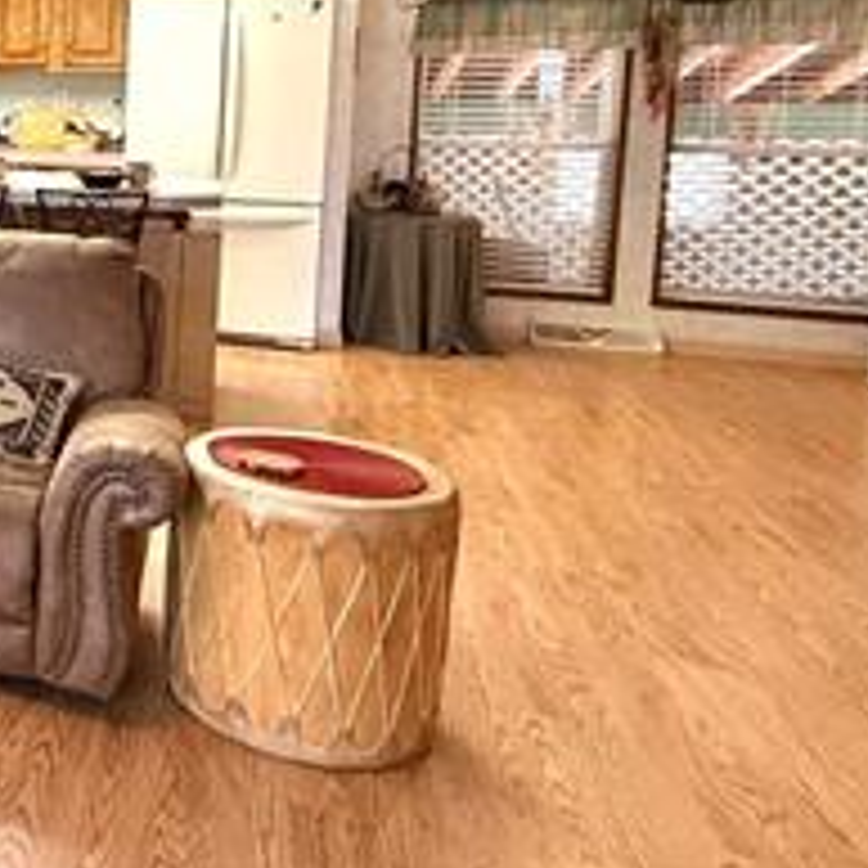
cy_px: 169
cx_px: -540
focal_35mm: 41
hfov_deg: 25.5
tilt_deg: -4.3
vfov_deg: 39.3
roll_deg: +1.1
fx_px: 1163
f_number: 2.2
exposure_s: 1/120
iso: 500
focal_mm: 2.22
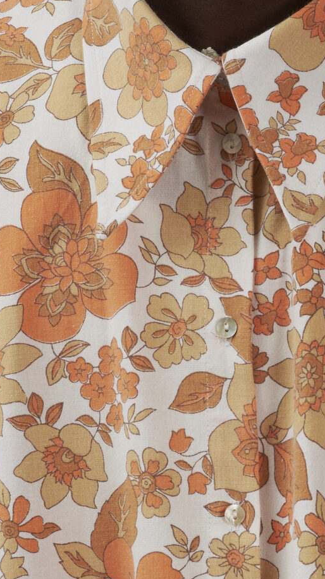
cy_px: 268
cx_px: 269
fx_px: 4723
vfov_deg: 7.0
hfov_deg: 3.9
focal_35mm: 308
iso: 200
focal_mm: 105
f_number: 11
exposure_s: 1/160
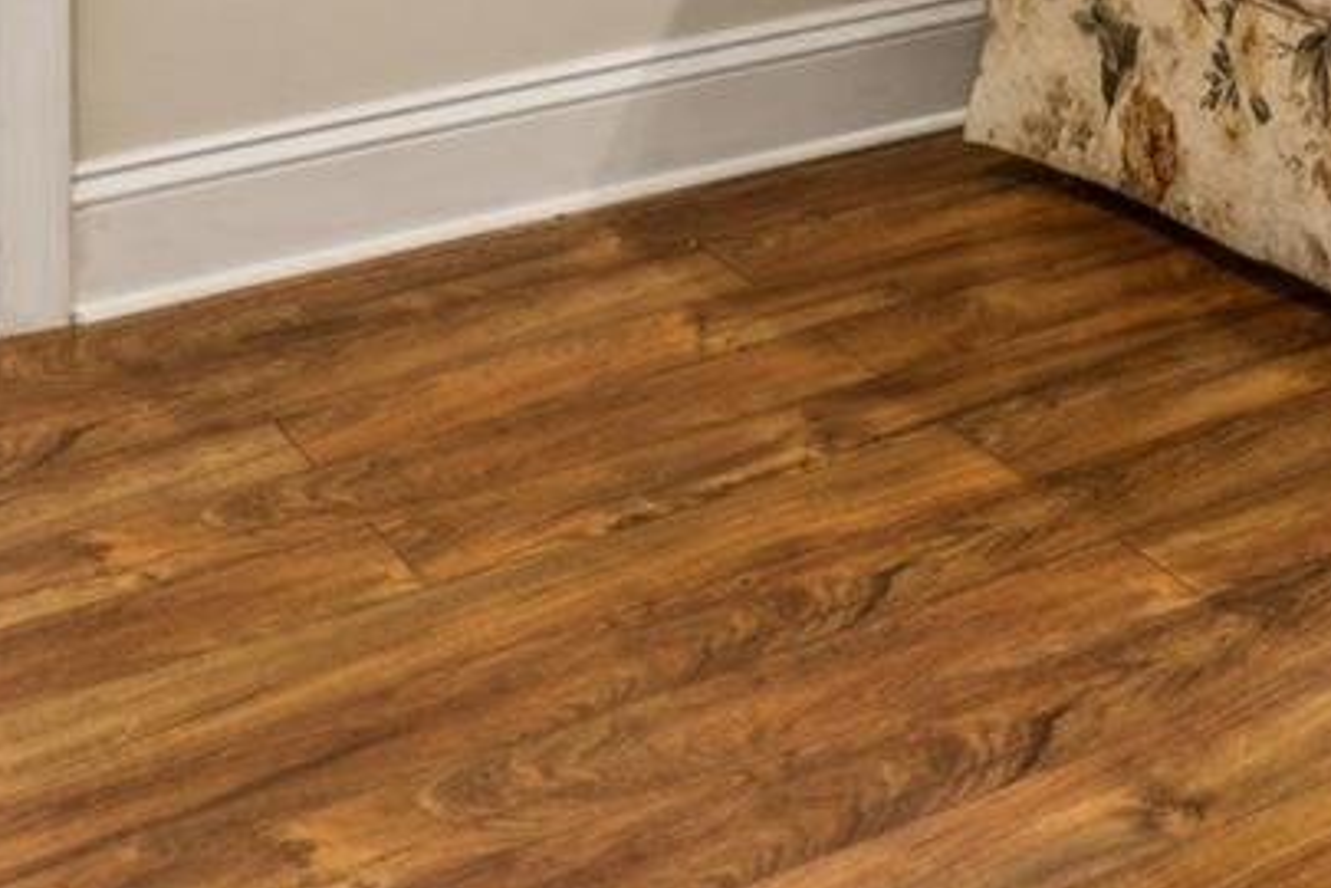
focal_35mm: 87
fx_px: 3217
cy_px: -916
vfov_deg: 13.4
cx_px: 2067
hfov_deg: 19.8
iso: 100
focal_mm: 17.2
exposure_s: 1/2
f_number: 13
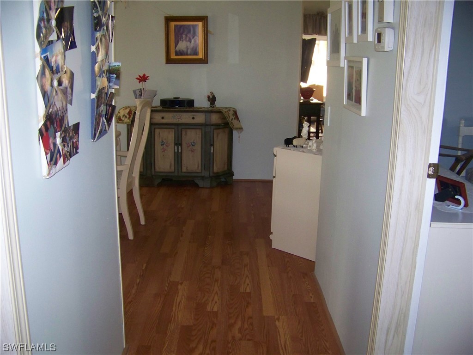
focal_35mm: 36
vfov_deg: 39.7
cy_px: 178
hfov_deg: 51.4
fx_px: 492
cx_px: 236
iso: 200
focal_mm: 5.85
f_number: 2.8
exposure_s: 1/30
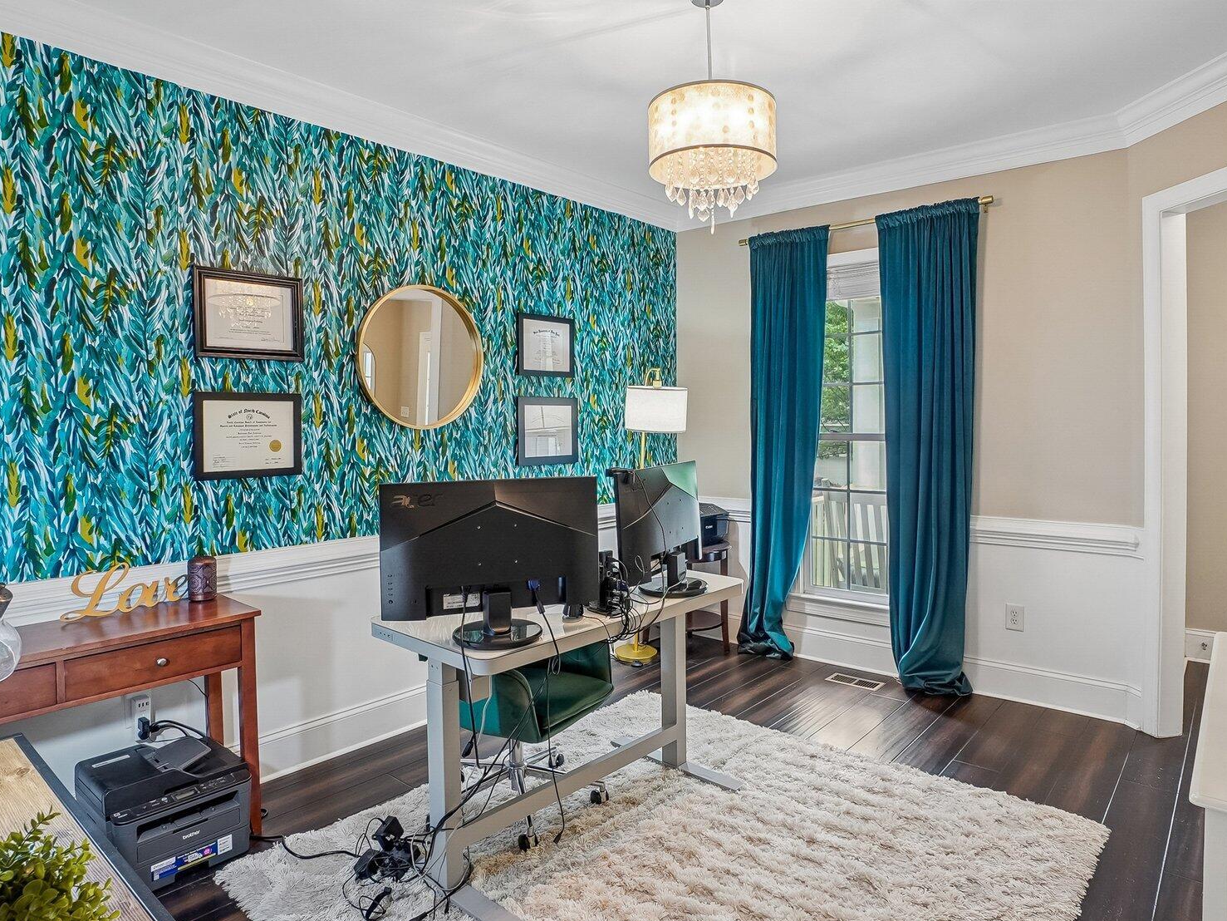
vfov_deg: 65.9
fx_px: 709
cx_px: 665
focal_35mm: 20
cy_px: 421
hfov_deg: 81.6
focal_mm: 10
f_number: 8
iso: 400
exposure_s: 1/2
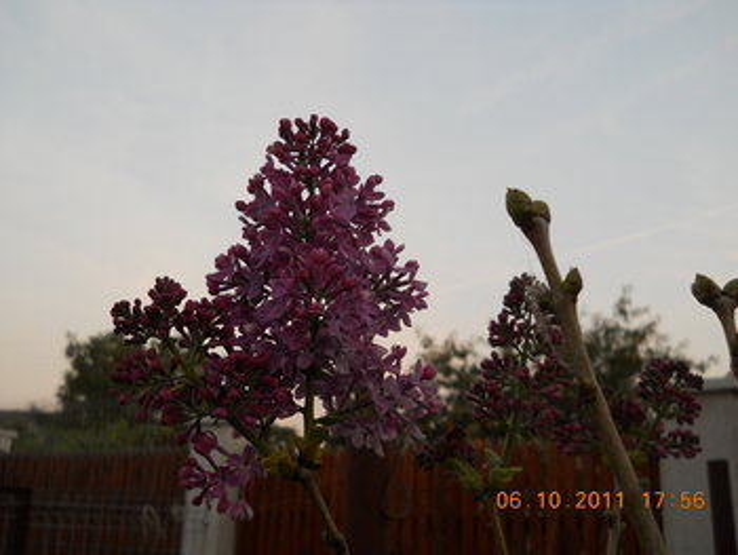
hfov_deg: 45.7
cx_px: 369
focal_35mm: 41
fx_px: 875
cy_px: 278
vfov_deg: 35.2
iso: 80
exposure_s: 1/60
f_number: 3.1
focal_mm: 6.72
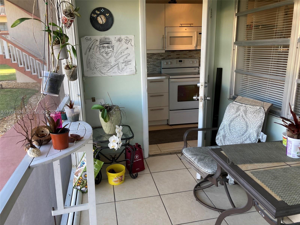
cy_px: 112
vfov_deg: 49.7
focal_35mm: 28
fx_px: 243
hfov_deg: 63.4
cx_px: 150
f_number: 1.8
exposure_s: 1/120
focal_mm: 3.99
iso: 80
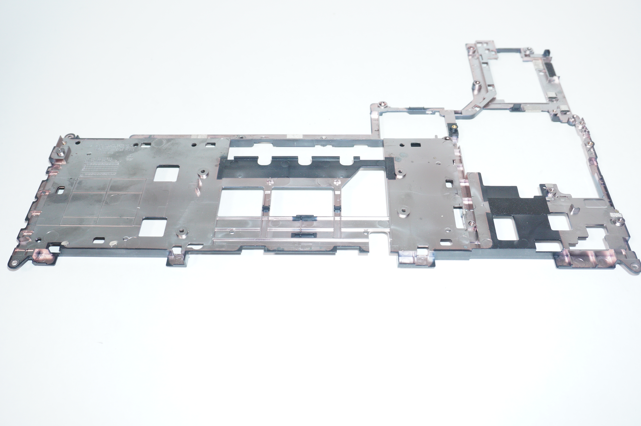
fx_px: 614
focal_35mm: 34
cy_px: 213
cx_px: 320
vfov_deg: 38.3
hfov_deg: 55.1
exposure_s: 1/160
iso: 640
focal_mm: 23
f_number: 5
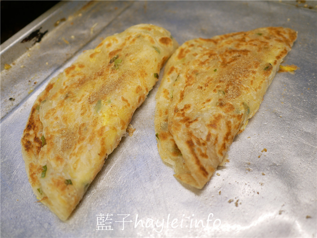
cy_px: 119
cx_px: 158
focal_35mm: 30
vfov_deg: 46.8
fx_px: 275
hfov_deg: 60.0
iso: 200
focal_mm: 15
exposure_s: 1/60
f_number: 1.7
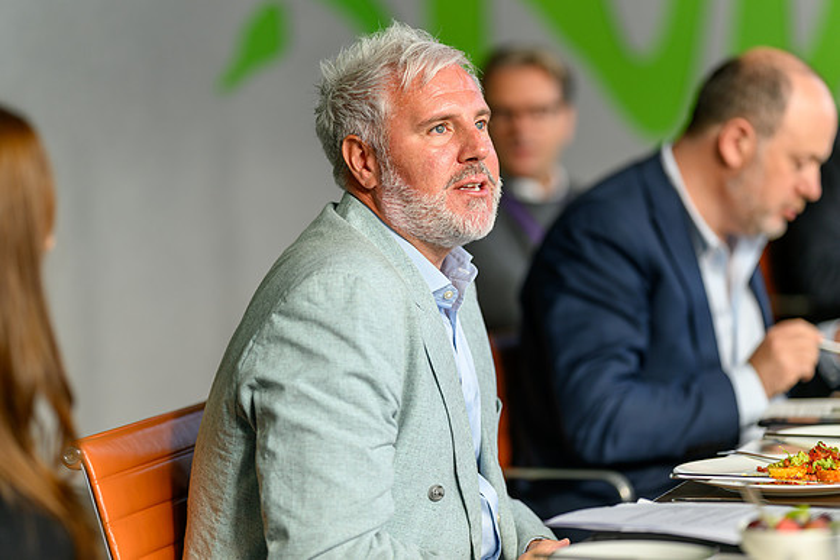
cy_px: 280
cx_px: 420
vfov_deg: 10.1
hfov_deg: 15.0
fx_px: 3184
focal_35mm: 136
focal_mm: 135
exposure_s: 1/400
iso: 64
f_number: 1.8
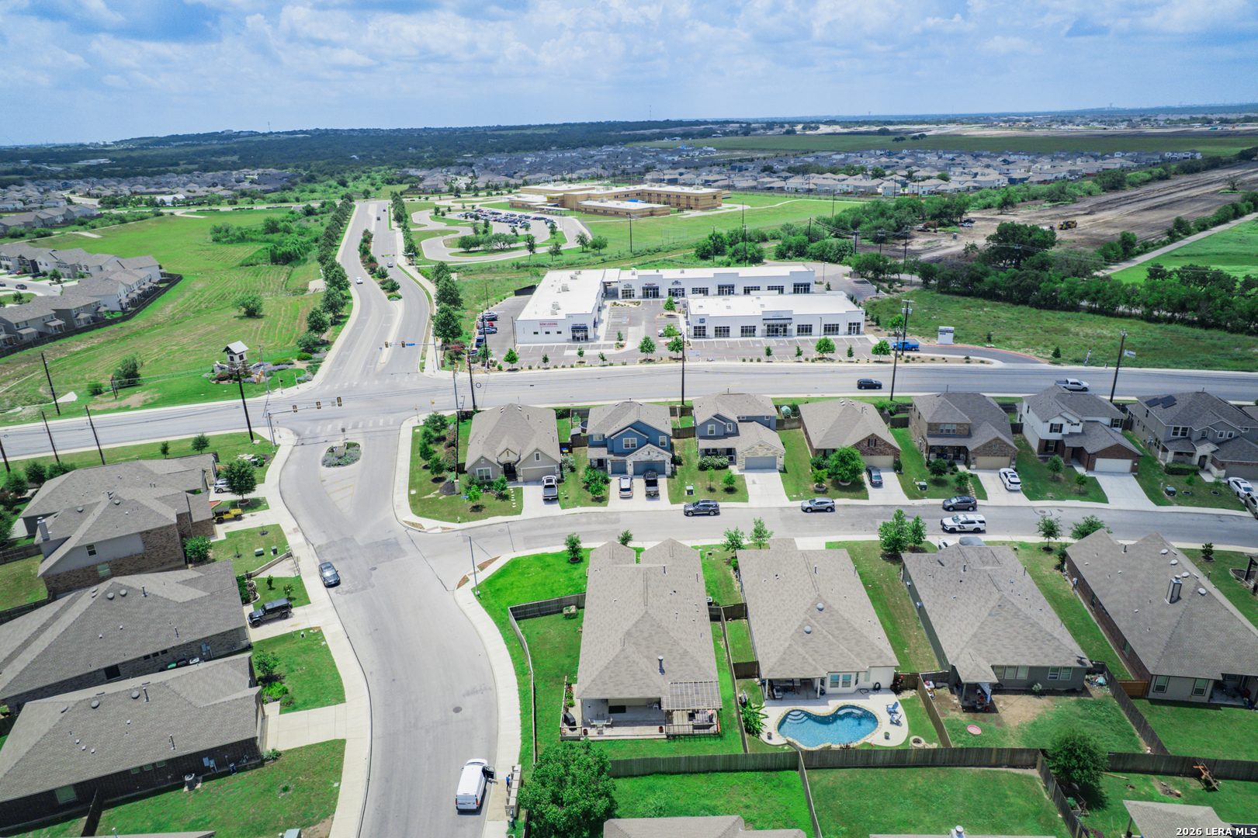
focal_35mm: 22
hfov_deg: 78.6
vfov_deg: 57.2
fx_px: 769
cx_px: 629
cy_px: 419
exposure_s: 1/3000
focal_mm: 8.38
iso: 140
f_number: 2.8
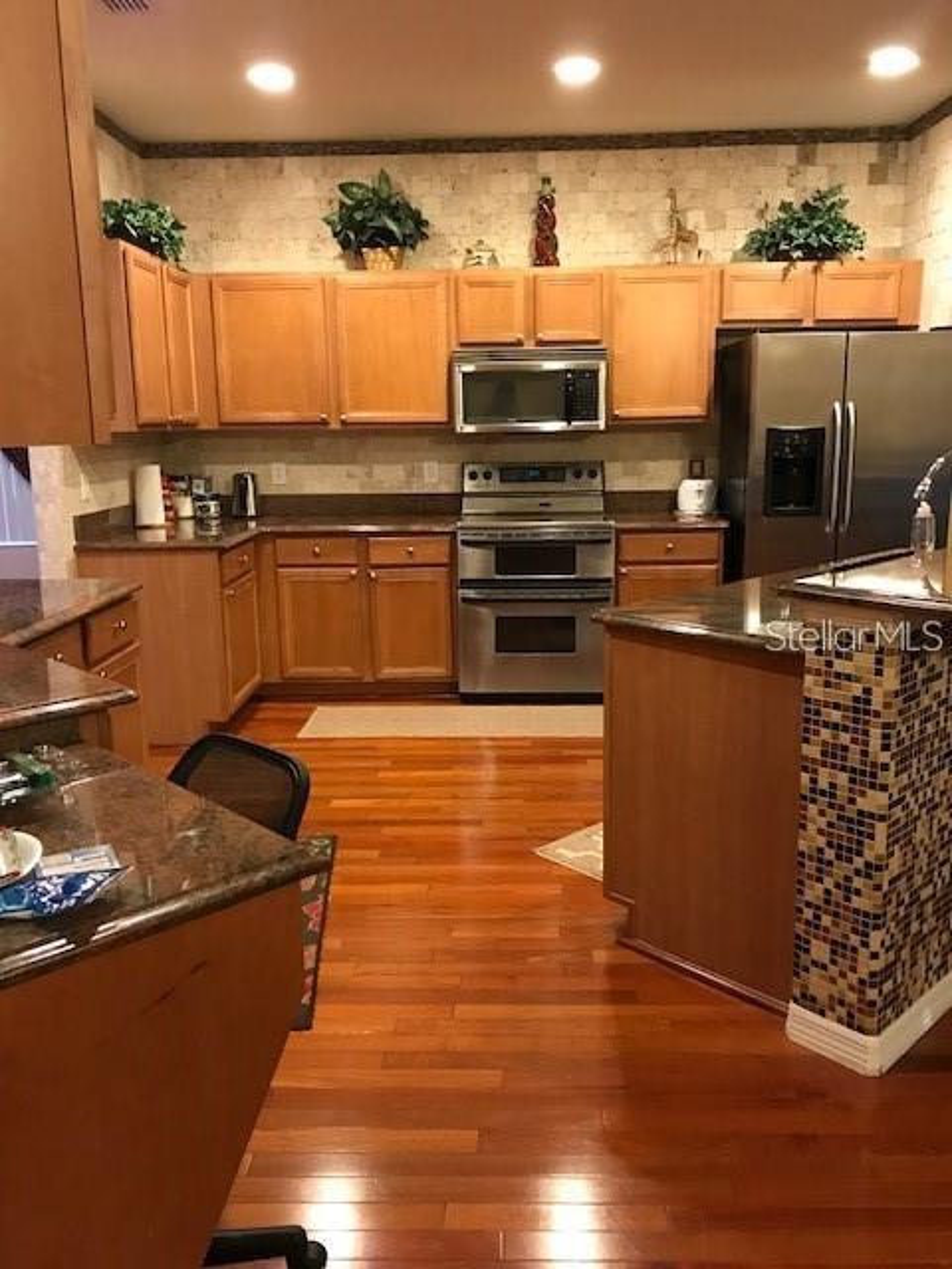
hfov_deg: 49.7
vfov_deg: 63.4
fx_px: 1027
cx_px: 476
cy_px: 634
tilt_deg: -11.8
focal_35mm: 28
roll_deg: +0.9
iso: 100
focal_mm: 3.99
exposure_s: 1/9
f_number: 1.8
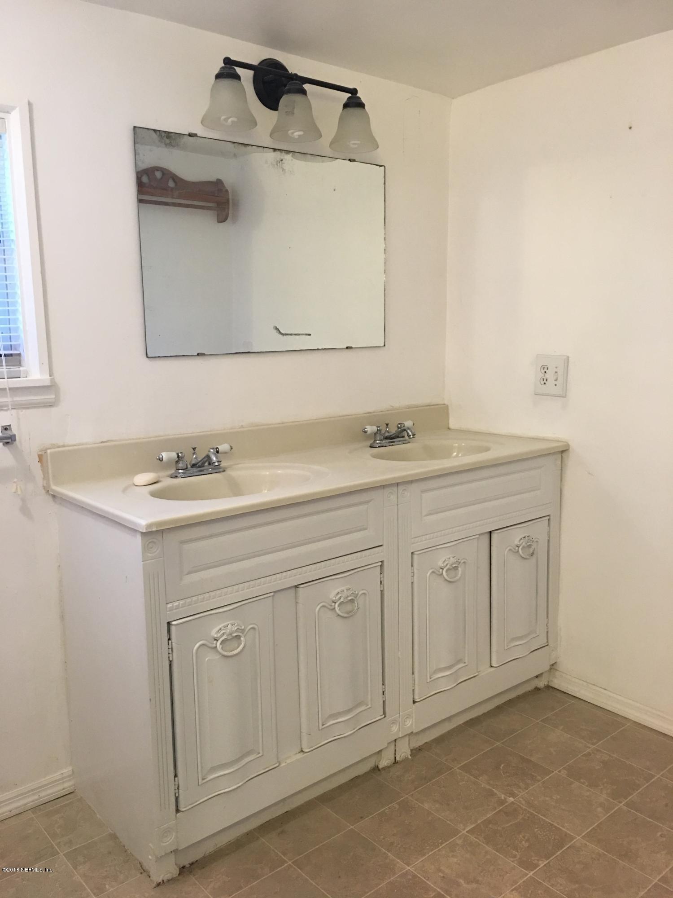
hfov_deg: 48.2
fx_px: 752
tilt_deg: -8.3
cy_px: 449
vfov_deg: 61.7
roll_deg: +0.5
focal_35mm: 29
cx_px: 336
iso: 64
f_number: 2.2
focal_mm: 4.15
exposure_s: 1/15
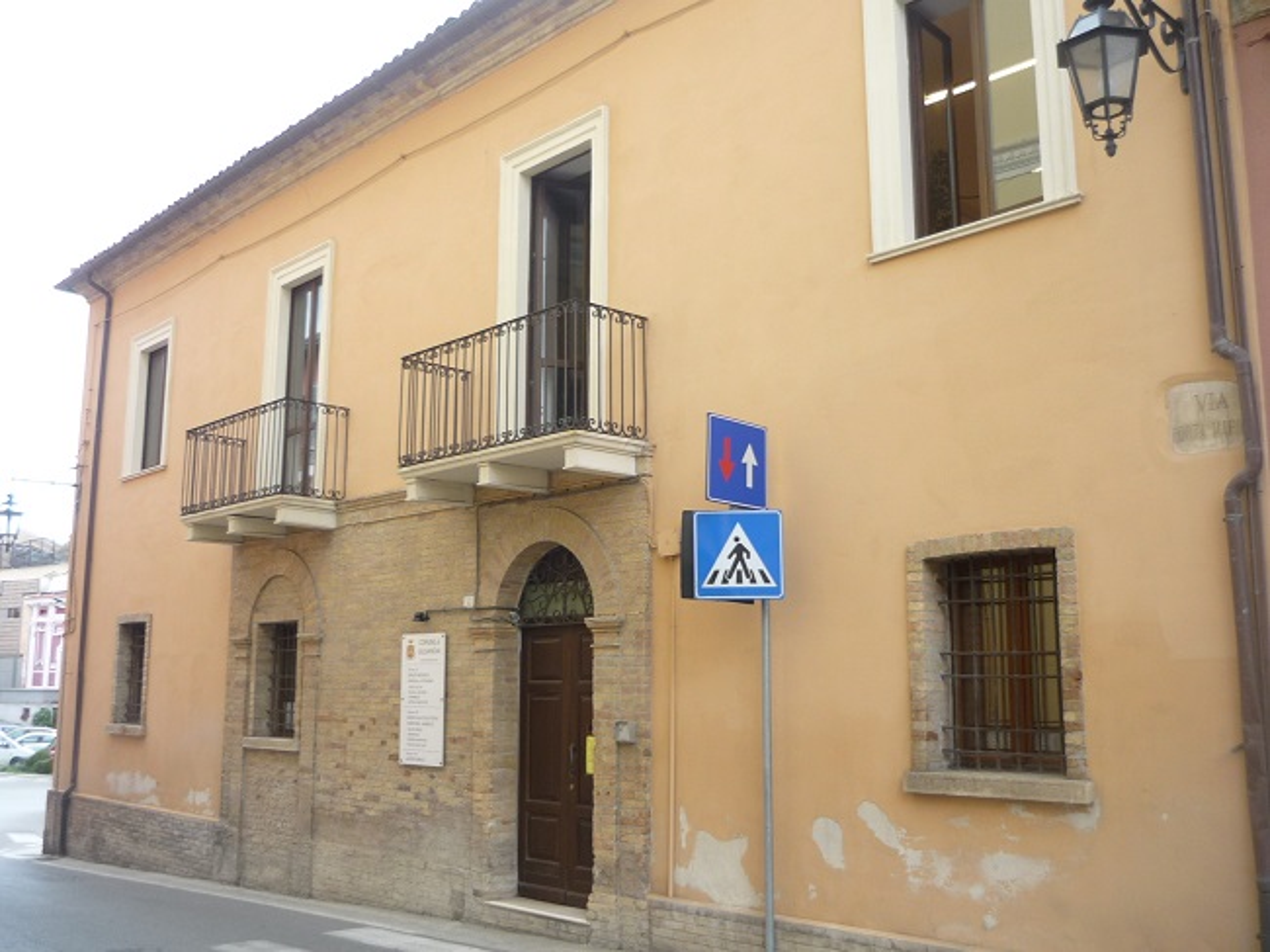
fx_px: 1210
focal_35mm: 33
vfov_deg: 42.9
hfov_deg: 55.4
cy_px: 476
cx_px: 635
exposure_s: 1/80
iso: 100
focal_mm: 5.5
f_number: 2.8
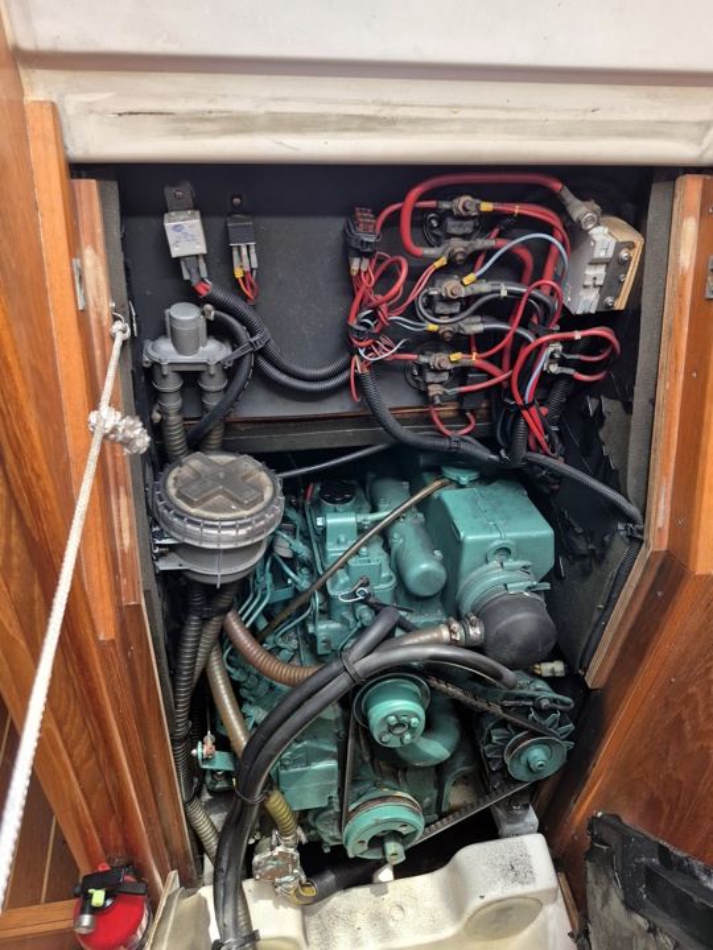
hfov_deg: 58.9
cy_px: 475
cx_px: 356
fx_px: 632
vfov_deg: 73.9
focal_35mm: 23
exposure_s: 1/100
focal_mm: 5.4
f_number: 1.8
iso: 200
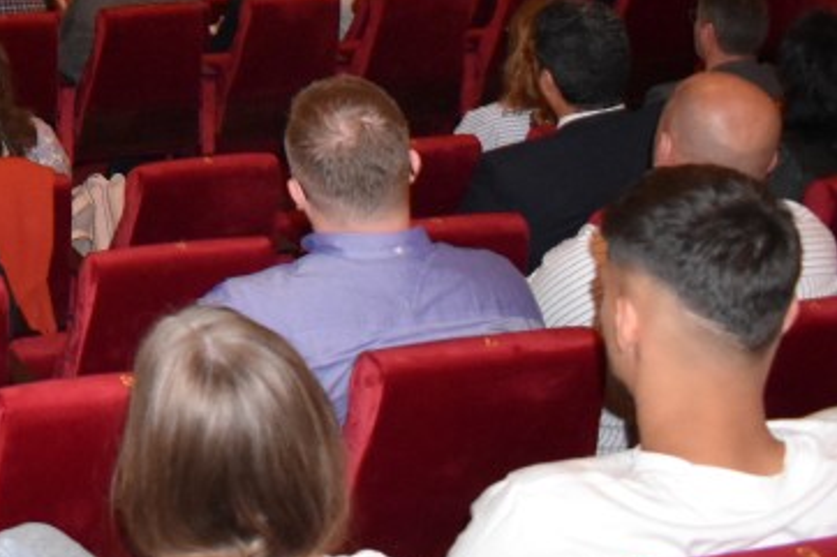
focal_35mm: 86
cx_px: -268
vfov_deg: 14.9
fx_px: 1998
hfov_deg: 21.3
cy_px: -240
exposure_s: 1/60
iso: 2500
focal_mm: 18
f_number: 3.5
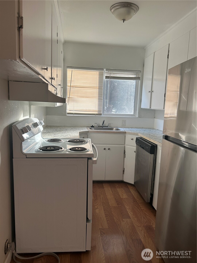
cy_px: 132
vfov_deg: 67.3
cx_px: 98
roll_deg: -1.7
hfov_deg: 53.1
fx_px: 197
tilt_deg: -8.7
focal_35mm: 26
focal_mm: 5.7
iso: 100
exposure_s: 1/121
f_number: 1.5
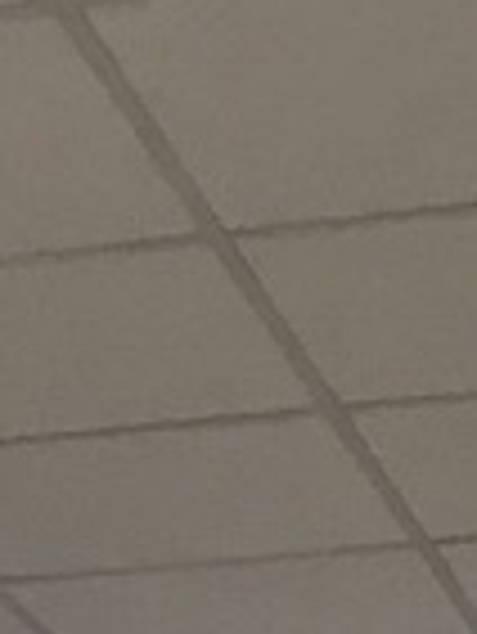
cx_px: -45
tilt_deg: -0.3
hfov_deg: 7.3
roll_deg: -1.3
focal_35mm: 203
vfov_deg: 8.5
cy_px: 1718
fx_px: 3724
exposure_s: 1/25
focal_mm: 3.99
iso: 40
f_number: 1.8
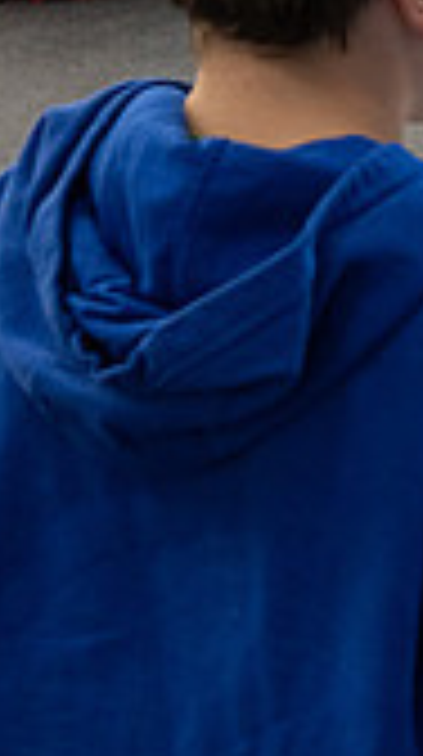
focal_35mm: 107
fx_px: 2142
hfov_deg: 9.4
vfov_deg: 20.0
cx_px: 1184
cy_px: 394
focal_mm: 29.5
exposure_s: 1/125
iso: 1250
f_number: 5.6
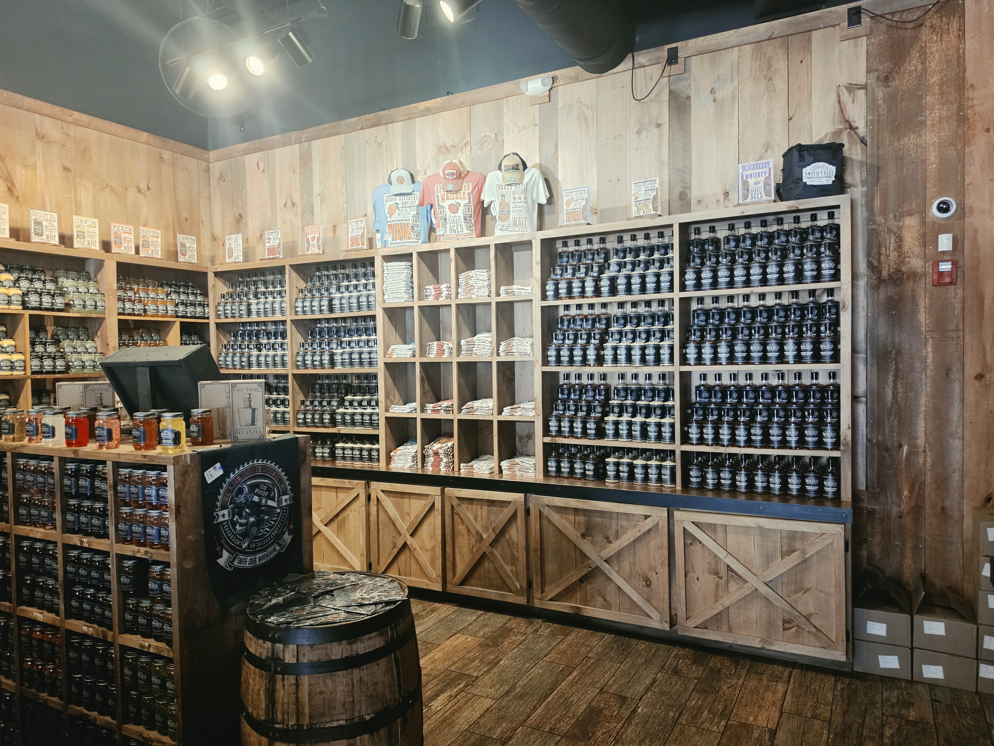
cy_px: 373
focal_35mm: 23
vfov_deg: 58.9
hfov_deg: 73.9
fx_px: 660
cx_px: 497
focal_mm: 6.5
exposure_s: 1/120
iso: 800
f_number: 1.4
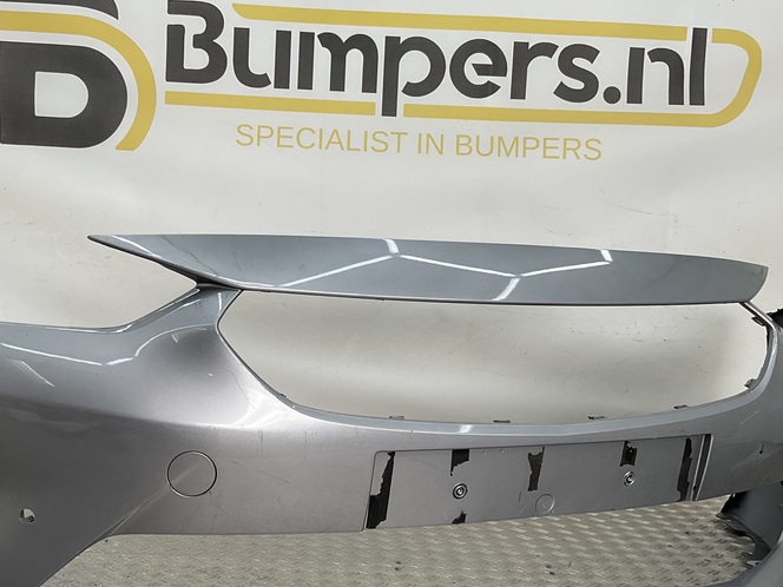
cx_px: 311
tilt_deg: -8.1
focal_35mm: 44
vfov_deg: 32.7
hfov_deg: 42.7
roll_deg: -2.9
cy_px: 376
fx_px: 995
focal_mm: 3
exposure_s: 1/188
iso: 16
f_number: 1.8
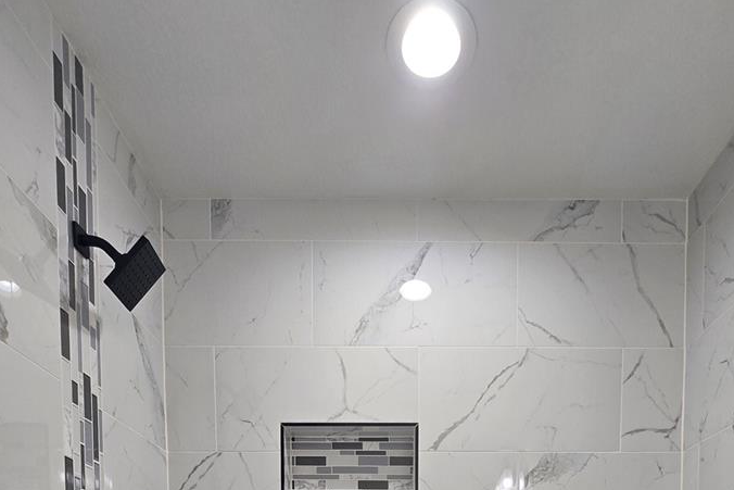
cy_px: 631
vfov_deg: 36.1
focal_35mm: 24
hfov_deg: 73.6
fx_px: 489
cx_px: 398
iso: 50
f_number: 2.2
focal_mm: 2.2
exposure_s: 1/60
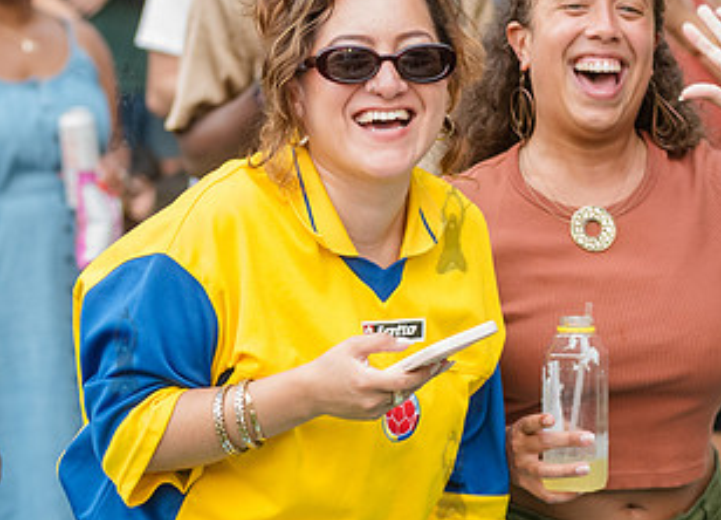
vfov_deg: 5.9
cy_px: 314
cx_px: 240
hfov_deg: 8.2
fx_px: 5053
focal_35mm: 246
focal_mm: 100
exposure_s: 1/320
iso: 2000
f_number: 4
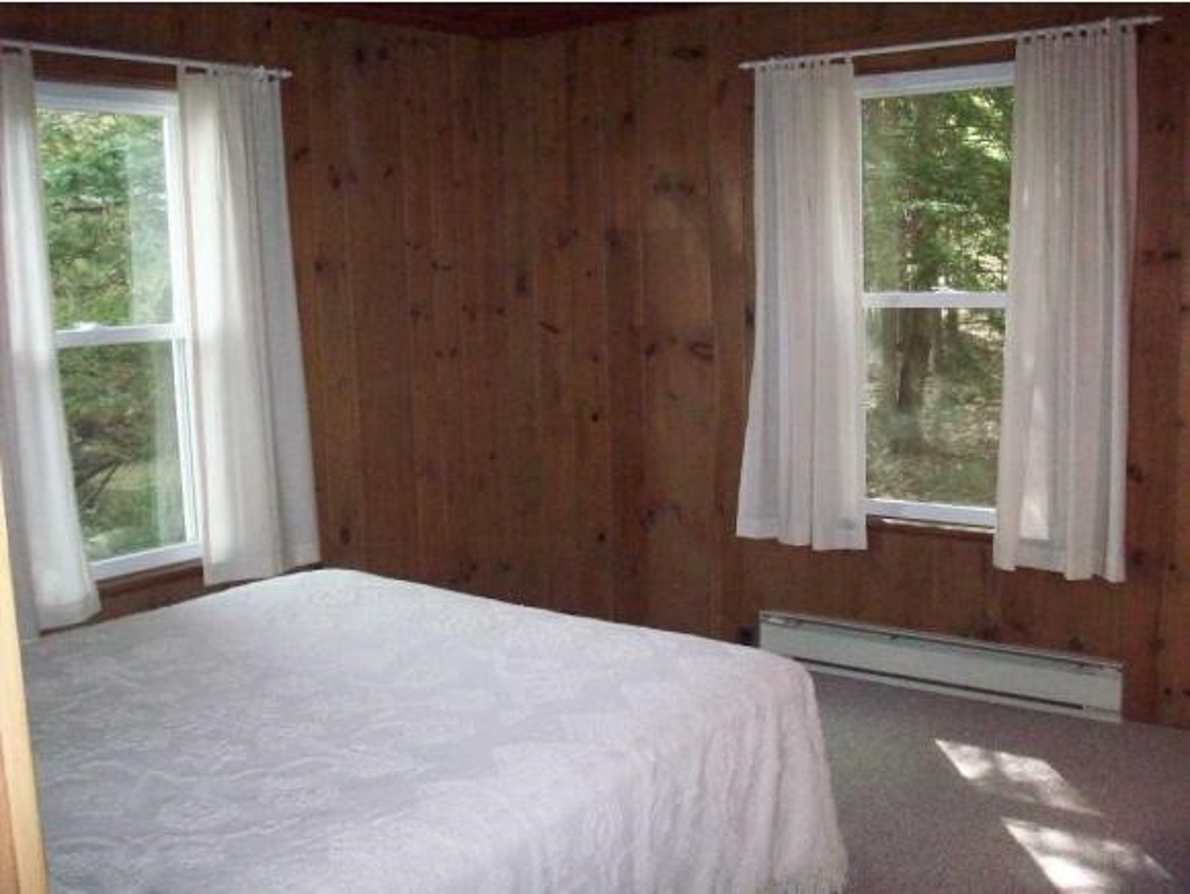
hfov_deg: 50.1
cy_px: 447
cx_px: 595
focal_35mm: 37
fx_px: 1273
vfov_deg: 38.7
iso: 800
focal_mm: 6.2
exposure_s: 1/128
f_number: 2.8
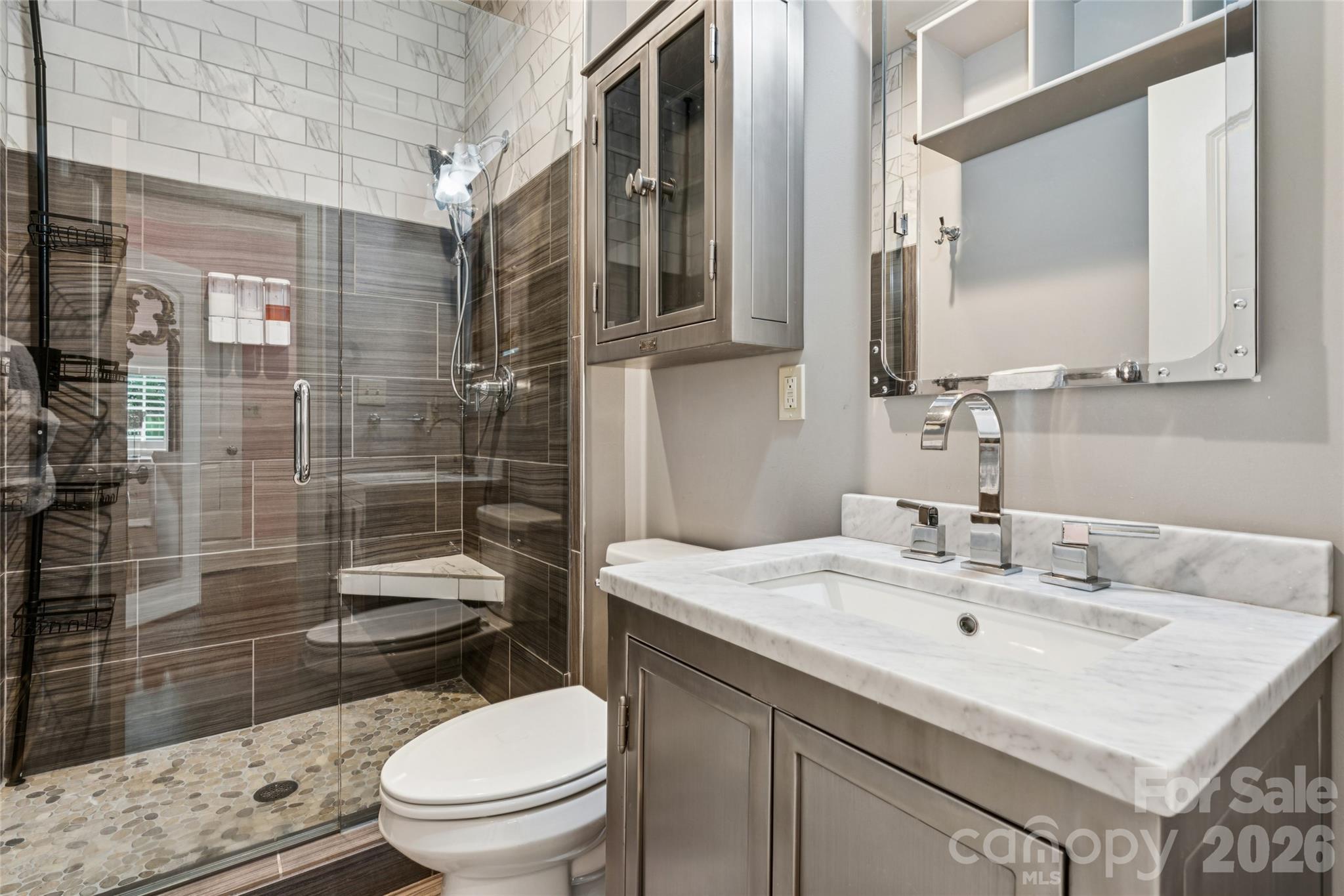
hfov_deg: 94.3
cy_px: 448
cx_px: 672
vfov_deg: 71.4
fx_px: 623
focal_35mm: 17
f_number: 13
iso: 100
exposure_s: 4
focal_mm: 16.7
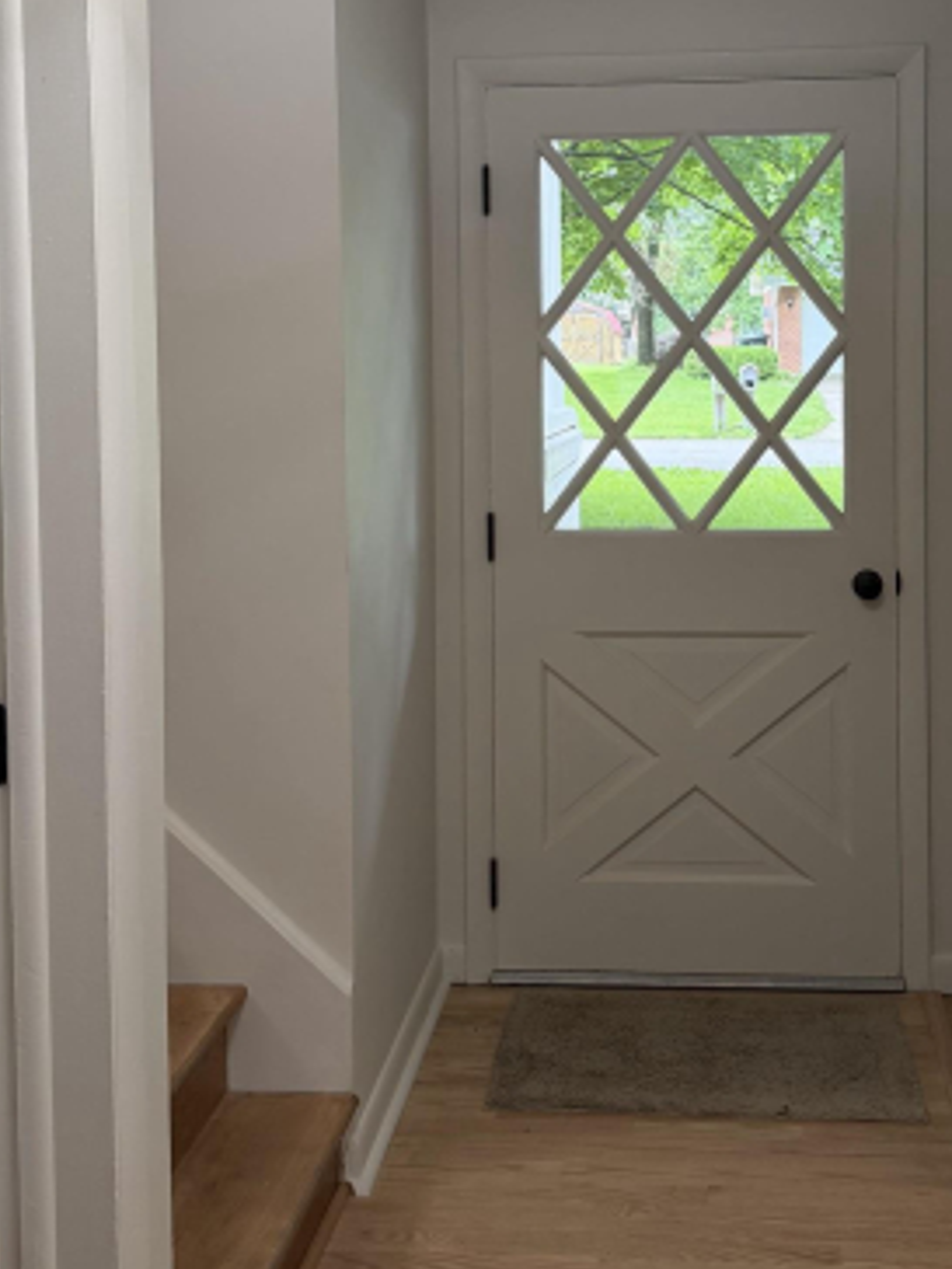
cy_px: 406
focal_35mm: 44
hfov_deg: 32.6
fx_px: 1613
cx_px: 621
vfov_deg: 42.3
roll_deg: +0.4
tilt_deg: -1.3
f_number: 1.78
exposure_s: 1/120
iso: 160
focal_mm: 6.76
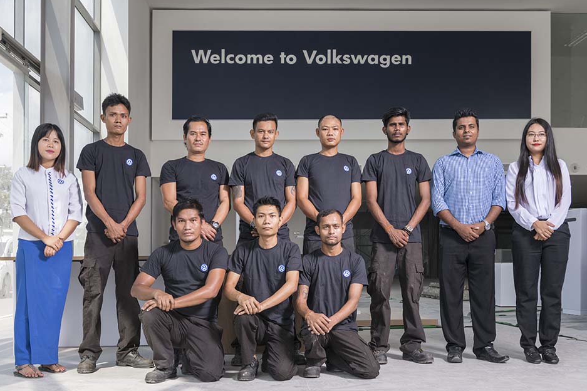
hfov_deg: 47.4
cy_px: 194
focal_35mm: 41
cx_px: 289
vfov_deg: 32.6
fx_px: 668
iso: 320
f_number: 9
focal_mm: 40
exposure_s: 1/200
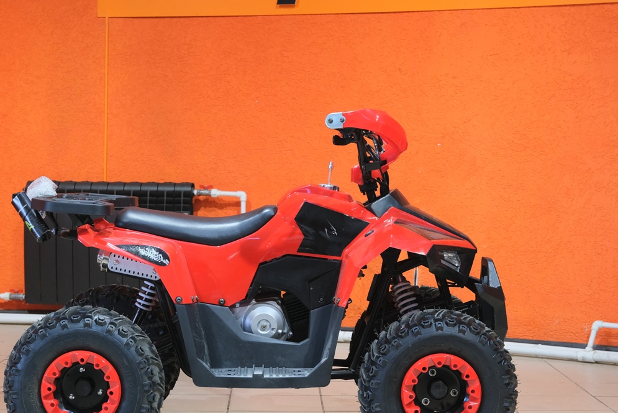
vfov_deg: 16.7
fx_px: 1408
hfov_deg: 24.7
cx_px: 272
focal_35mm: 82
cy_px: 213
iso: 1000
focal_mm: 34.2
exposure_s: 1/60
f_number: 4
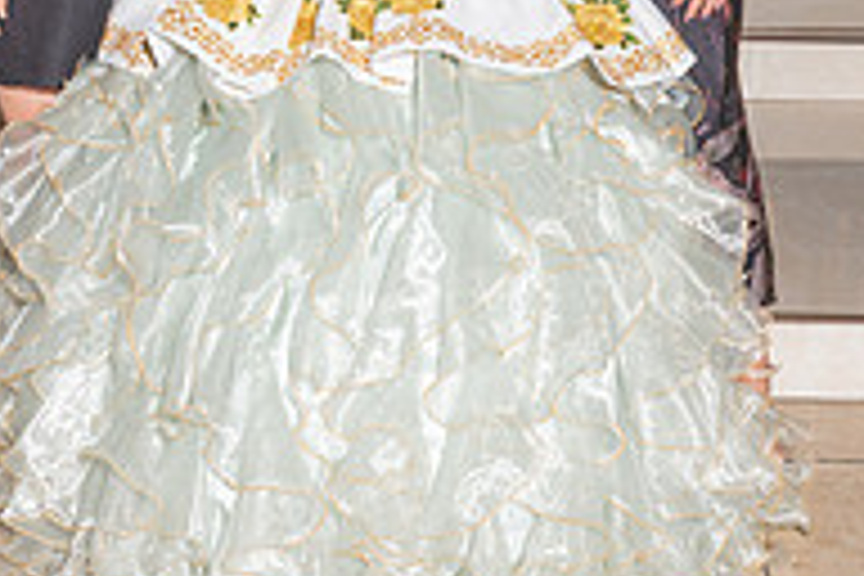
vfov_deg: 14.2
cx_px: 295
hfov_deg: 21.8
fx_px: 2232
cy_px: -119
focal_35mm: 93
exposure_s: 1/160
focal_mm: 24
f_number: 7.1
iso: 320
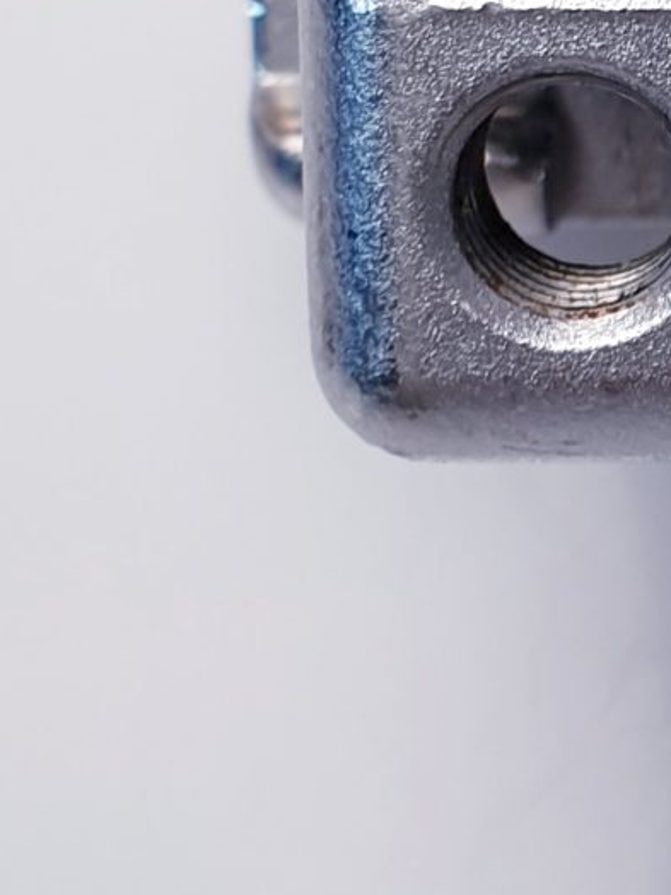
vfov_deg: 15.4
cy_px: 200
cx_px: 1048
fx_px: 3282
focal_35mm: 127
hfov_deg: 11.2
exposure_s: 1/50
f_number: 2.4
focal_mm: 4.3
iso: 50
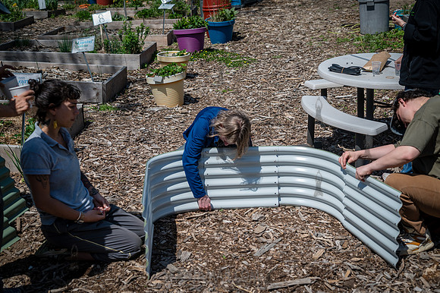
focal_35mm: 47
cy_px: 146
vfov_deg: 28.6
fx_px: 574
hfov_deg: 41.9
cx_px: 220
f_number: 4
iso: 100
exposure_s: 1/1600
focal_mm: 47
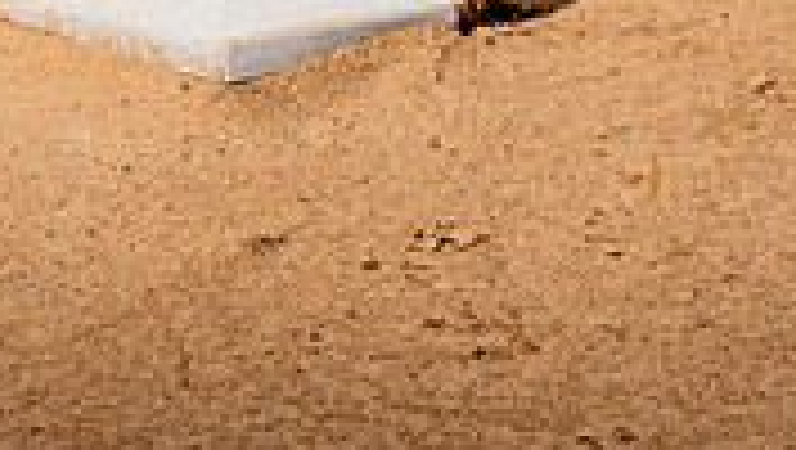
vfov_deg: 10.1
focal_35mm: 109
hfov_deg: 19.6
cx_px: 432
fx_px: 2303
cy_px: -536
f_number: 11
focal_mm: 41
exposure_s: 1/250
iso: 160
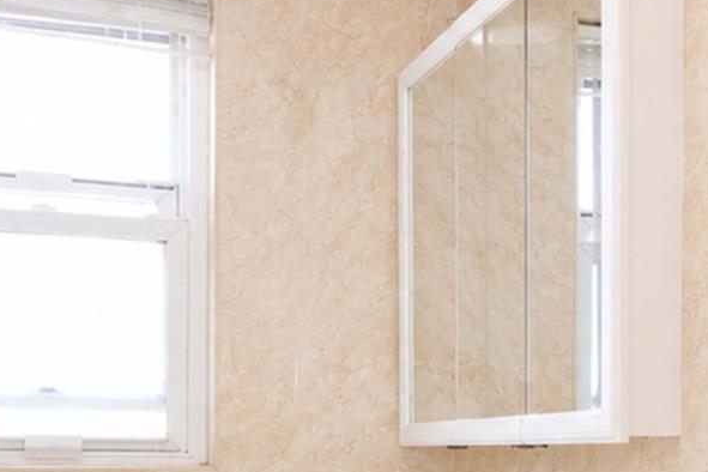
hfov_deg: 38.2
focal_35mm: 52
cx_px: 370
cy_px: 512
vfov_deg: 24.4
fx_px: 1023
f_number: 9
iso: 2000
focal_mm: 10
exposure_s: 1/60
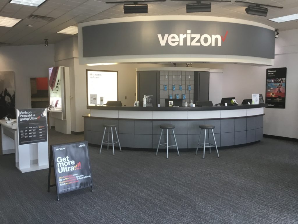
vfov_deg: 45.4
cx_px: 149
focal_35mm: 31
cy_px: 112
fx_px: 267
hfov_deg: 58.4
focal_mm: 3.3
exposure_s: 1/30
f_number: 2.4
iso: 25
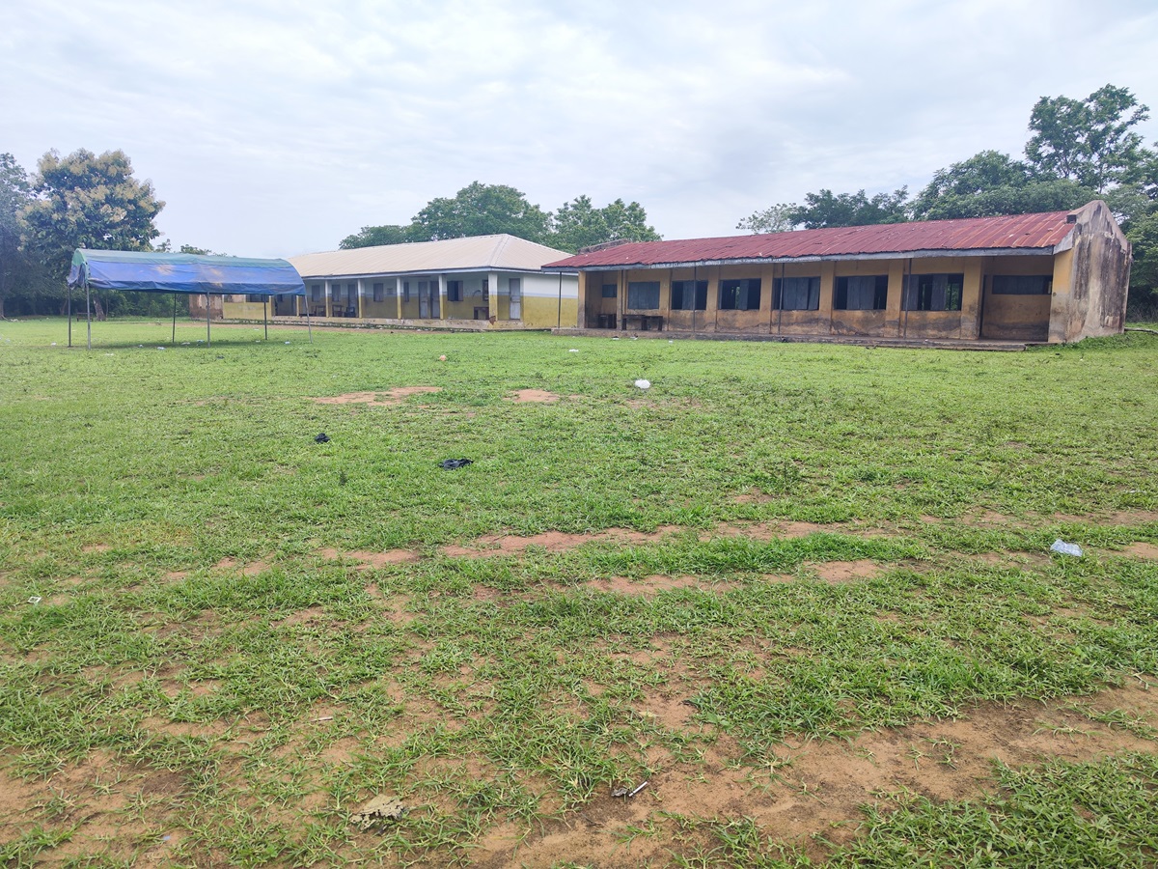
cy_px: 434
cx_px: 579
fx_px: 769
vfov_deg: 58.9
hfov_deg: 73.9
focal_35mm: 23
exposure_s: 1/586
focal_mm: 7.01
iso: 50
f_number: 1.69
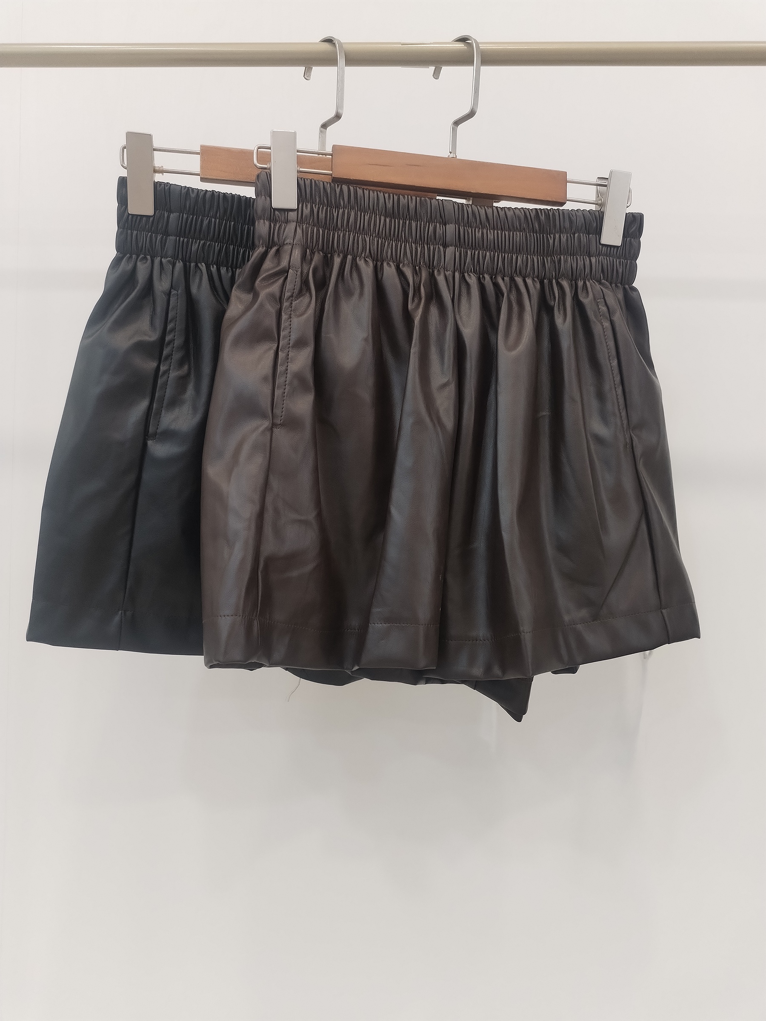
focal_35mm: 29
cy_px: 510
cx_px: 383
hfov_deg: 48.2
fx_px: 856
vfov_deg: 61.7
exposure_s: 1/60
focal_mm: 4.75
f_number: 1.8
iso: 406
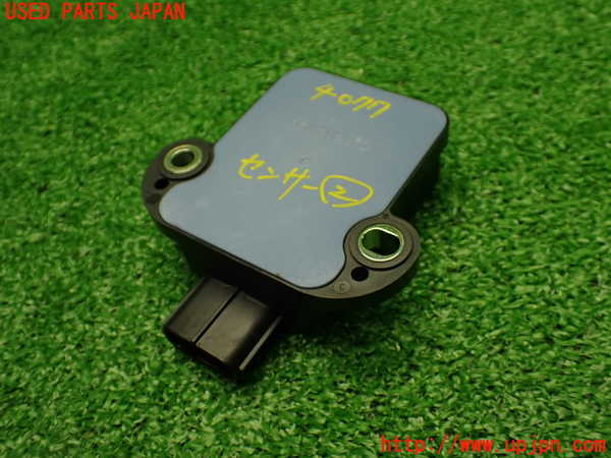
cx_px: 306
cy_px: 229
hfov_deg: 51.4
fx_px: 635
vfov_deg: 39.7
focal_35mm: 36
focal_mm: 6.37
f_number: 2.5
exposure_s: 1/160
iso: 500
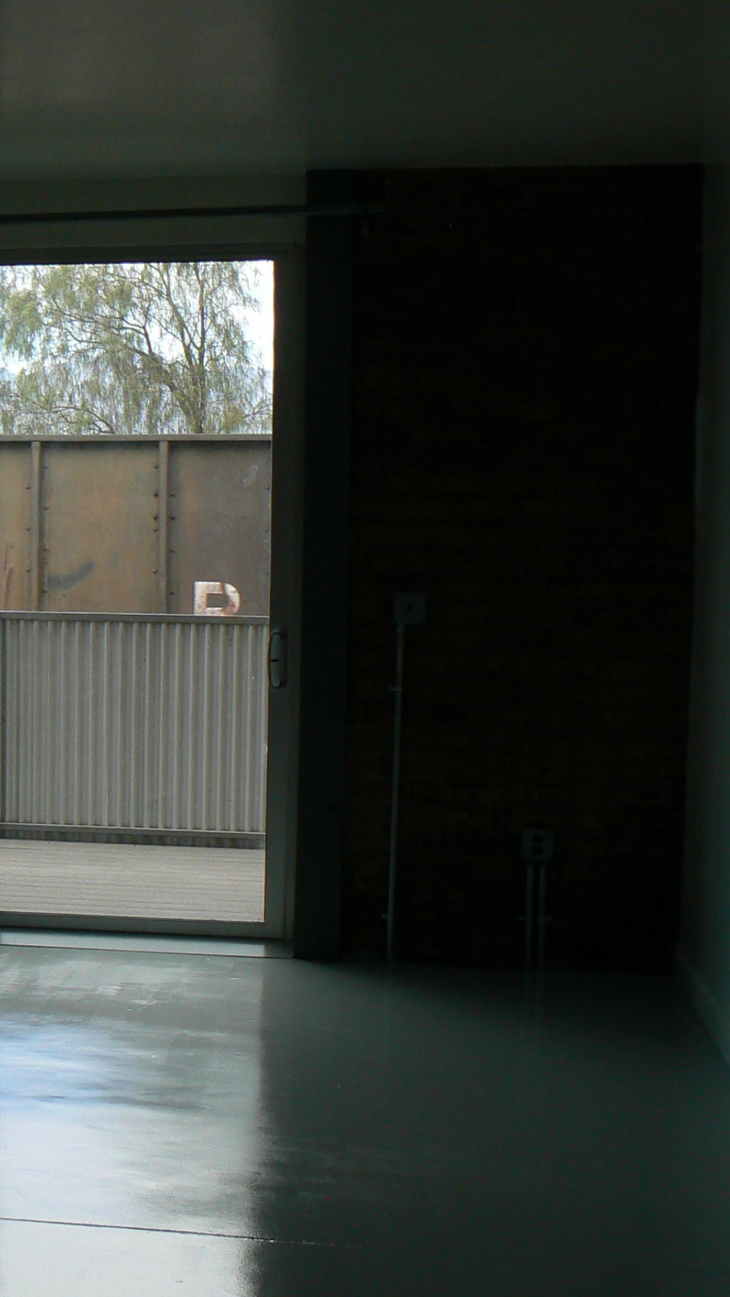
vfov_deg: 31.9
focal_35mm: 66
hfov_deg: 17.4
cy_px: 714
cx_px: -158
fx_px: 2271
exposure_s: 1/80
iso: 80
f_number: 4
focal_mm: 6.4
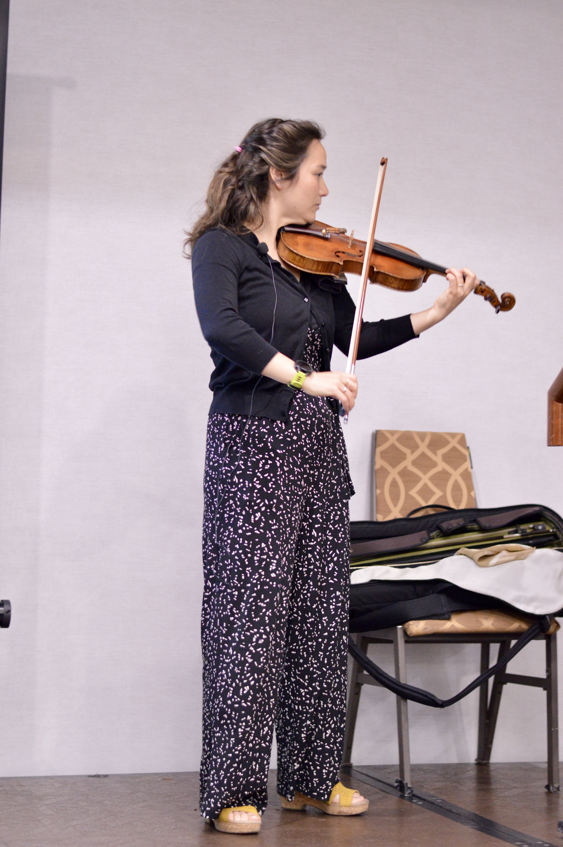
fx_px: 1762
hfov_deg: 18.1
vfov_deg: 27.0
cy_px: 424
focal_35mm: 75
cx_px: 282
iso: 1600
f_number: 1.8
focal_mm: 50
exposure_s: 1/60
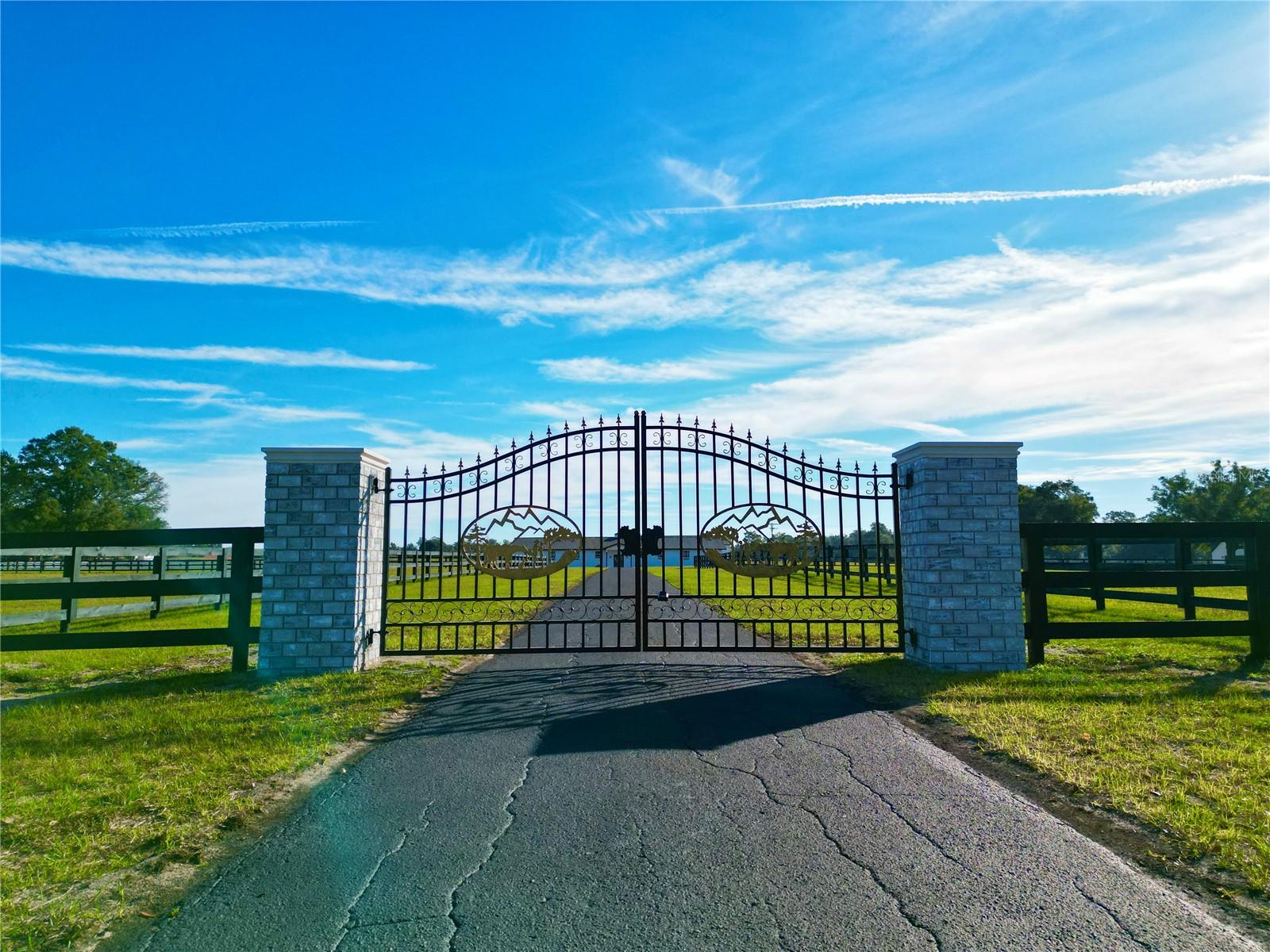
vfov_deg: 56.8
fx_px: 881
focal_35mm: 24
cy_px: 476
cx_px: 635
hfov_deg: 71.6
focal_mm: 6.72
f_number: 1.7
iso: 200
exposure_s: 1/5000
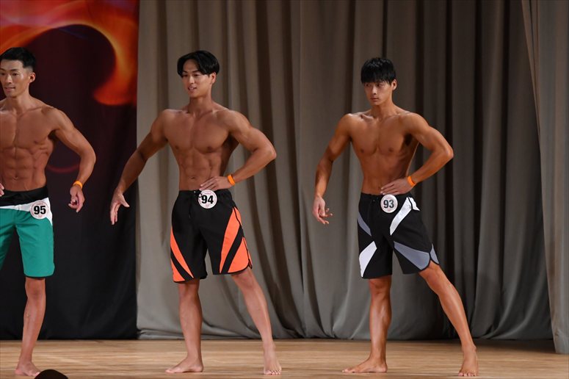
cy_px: 190
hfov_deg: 8.6
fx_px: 3792
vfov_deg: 5.7
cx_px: 284
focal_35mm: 240
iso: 3200
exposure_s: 1/400
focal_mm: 160
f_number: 5.6
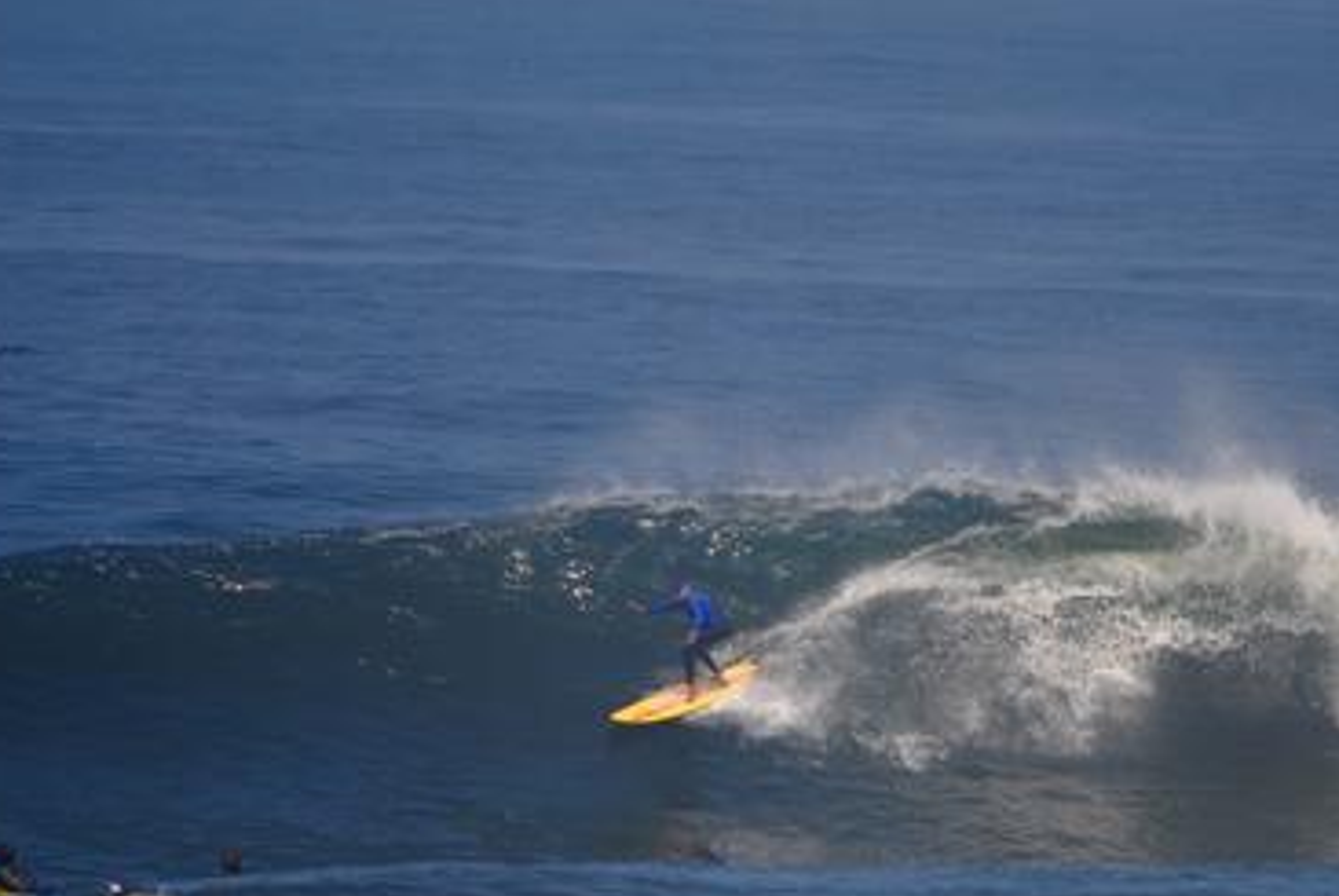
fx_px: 42005
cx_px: 838
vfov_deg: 1.2
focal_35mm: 1128
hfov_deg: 1.8
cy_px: 527
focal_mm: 500
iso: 100
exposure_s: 1/1000
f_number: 4
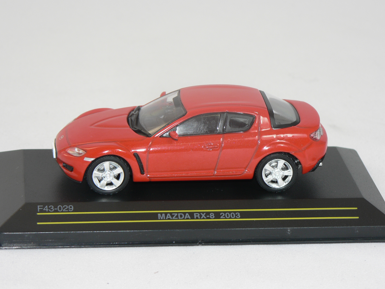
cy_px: 143
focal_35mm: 130
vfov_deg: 11.4
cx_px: 192
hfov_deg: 15.2
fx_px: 1446
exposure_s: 1/60
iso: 80
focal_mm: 20.3
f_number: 3.2
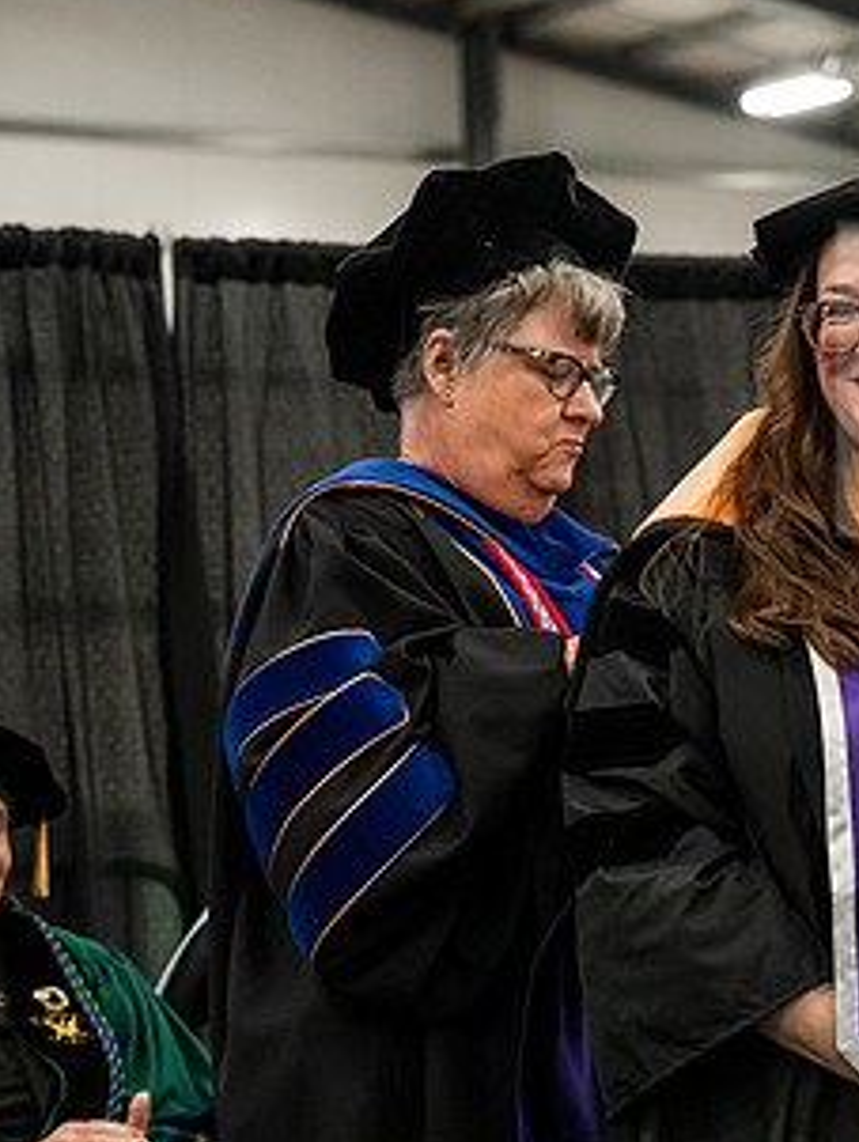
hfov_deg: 10.4
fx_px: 4692
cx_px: 723
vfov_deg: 13.9
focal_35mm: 142
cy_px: 679
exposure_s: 1/250
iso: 6400
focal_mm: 77
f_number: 5
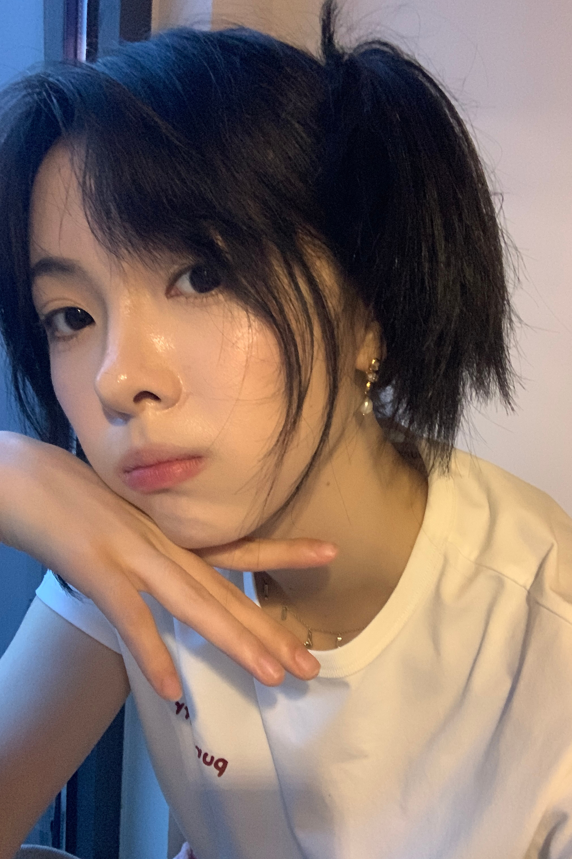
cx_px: 287
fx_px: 810
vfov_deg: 55.8
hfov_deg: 38.9
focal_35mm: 34
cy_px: 434
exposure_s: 1/17
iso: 640
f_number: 2.2
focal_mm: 2.87
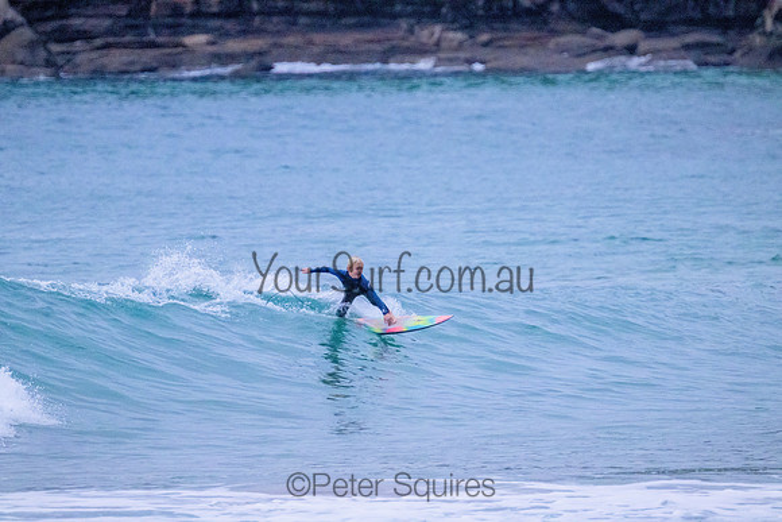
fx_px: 17381
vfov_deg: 1.7
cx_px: 391
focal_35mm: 800
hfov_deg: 2.6
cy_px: 261
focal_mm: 800
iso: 12800
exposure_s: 1/320
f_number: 11
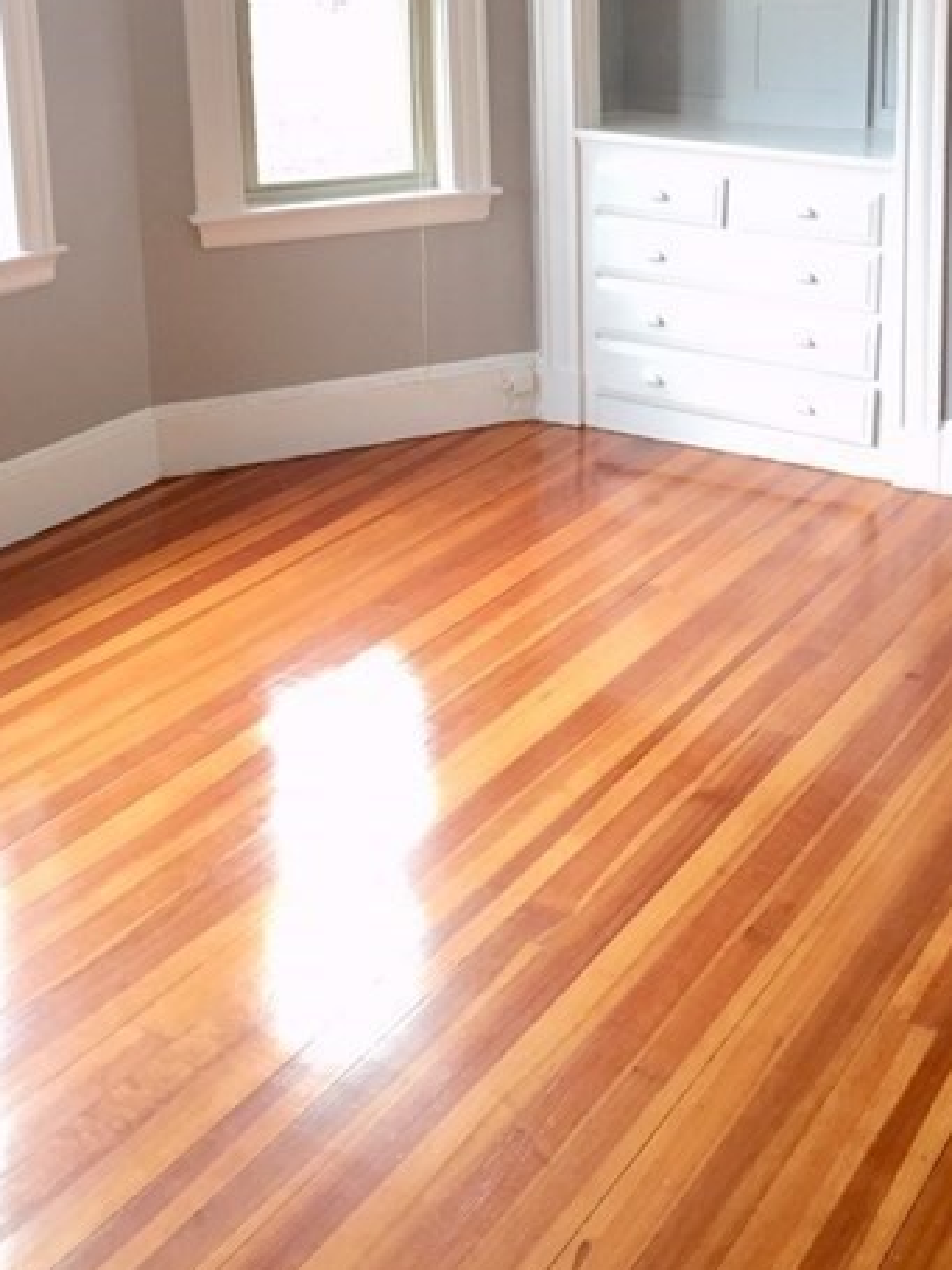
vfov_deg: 37.6
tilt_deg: -9.7
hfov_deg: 29.6
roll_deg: +0.8
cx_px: 547
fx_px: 1798
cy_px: 260
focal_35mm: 49
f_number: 2.2
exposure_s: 1/30
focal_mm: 4.15
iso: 100
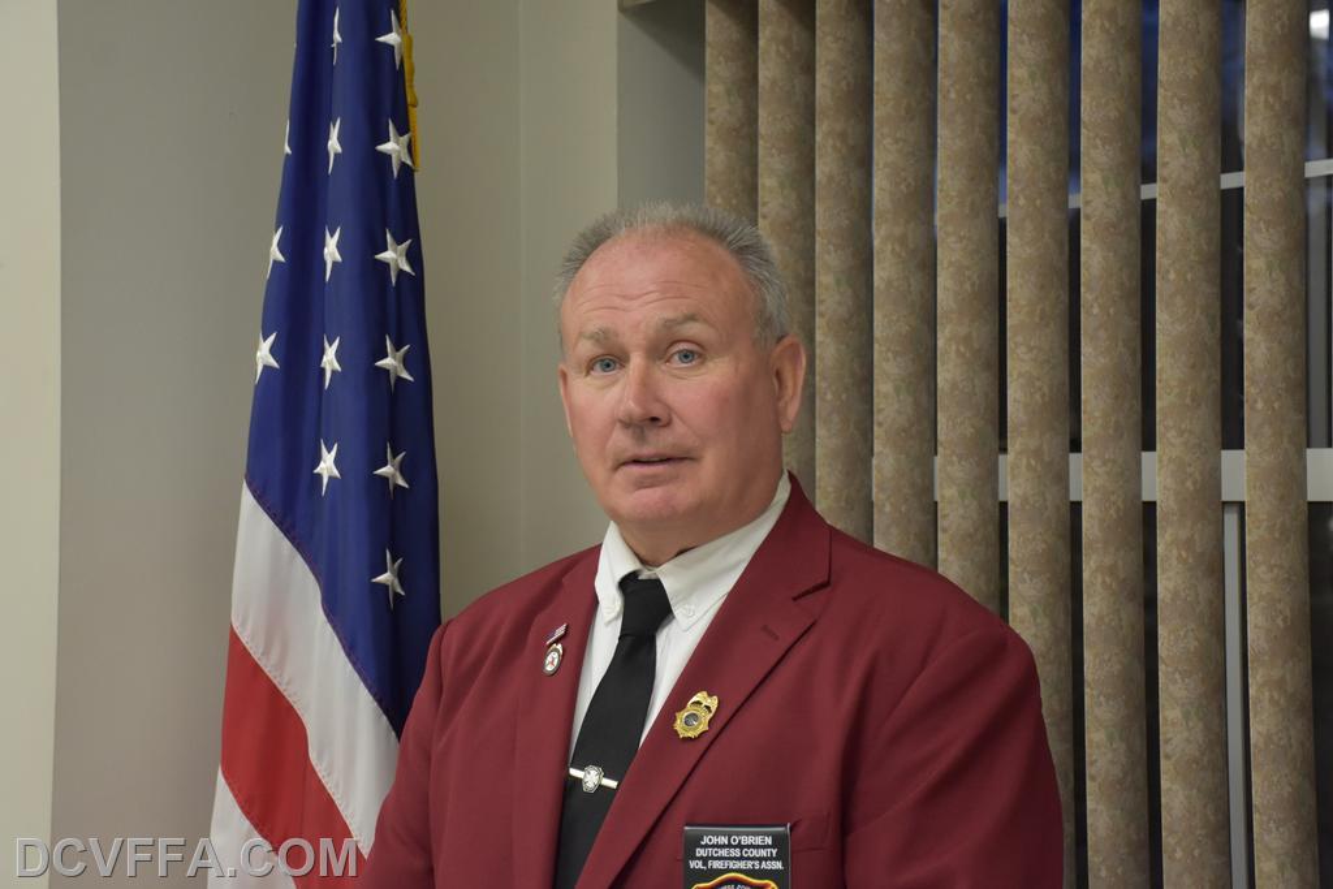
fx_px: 2333
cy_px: 444
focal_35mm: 63
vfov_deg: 21.6
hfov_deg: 31.9
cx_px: 666
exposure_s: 1/60
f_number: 4.5
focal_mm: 42
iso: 1800
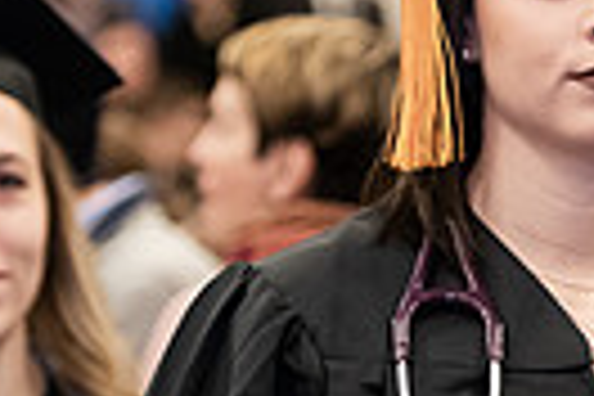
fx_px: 7259
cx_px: 693
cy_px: 191
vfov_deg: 3.1
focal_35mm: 440
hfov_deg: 4.7
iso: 2000
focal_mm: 100
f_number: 3.2
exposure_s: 1/200
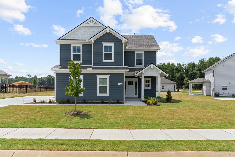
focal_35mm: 27
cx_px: 118
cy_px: 78
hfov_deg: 67.4
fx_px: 176
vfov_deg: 48.0
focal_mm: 18
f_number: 9
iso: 250
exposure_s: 1/640
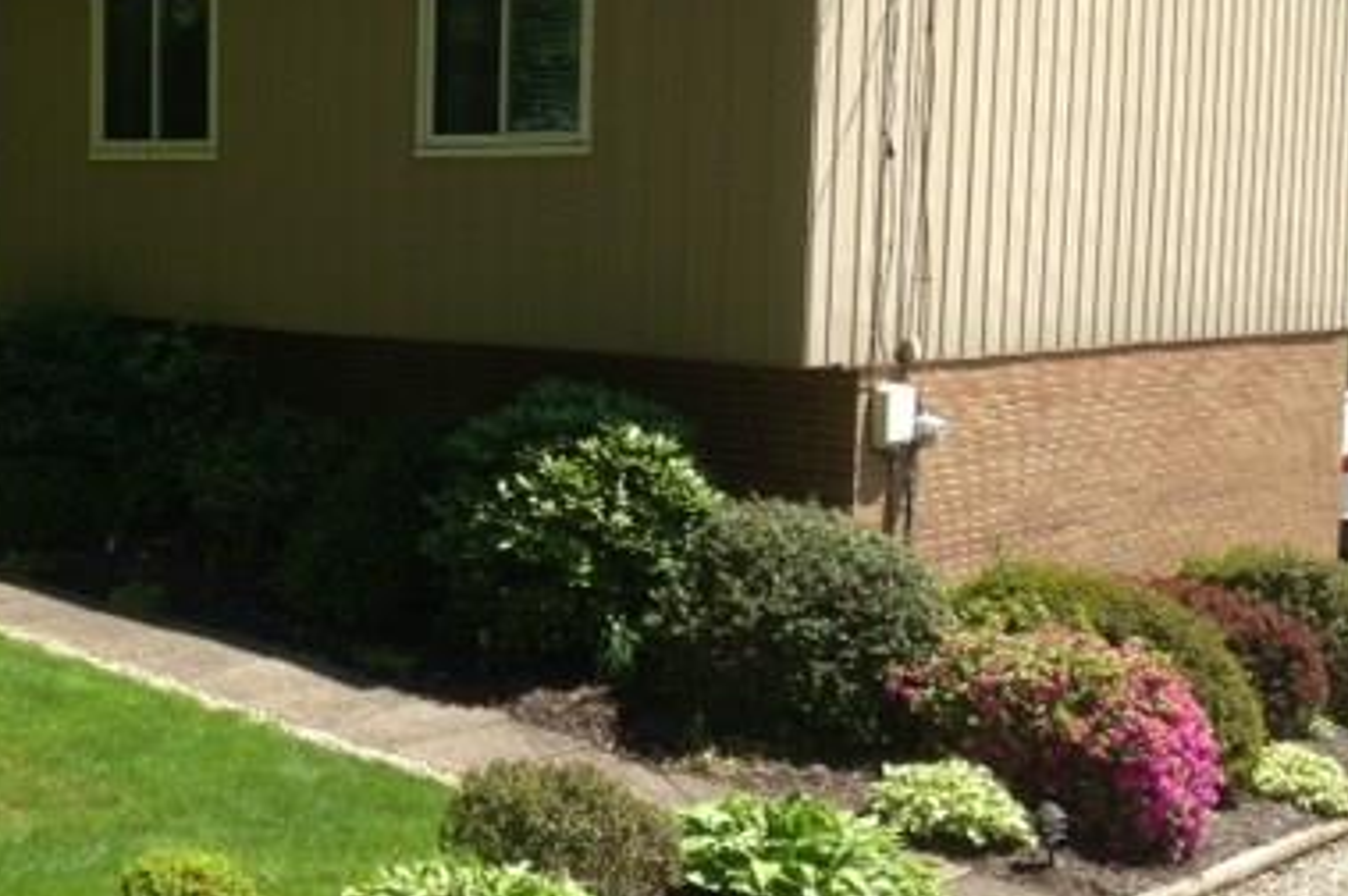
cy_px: 416
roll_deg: -0.2
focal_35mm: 58
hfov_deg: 33.4
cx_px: 256
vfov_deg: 23.3
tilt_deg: -2.6
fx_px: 2170
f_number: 2.4
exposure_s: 1/609
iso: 50
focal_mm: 4.12
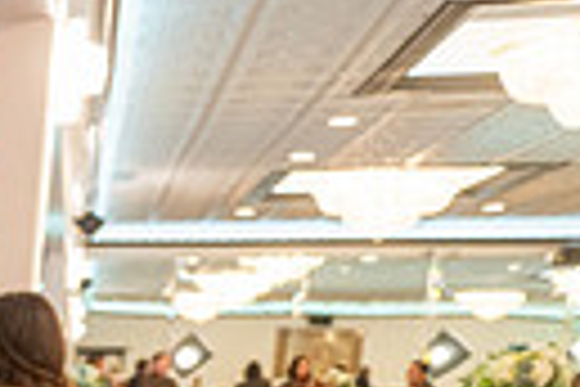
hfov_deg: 14.9
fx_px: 1740
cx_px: -634
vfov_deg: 11.5
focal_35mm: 108
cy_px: 758
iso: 640
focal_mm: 24
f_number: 2.8
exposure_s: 1/125
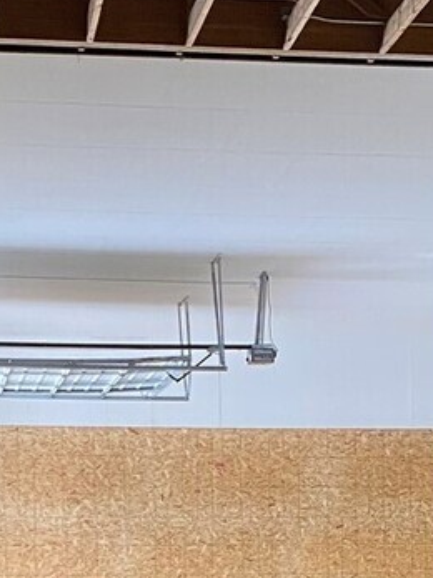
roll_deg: -0.5
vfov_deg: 17.4
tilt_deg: -3.4
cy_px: 681
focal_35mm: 108
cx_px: 253
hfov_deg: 13.7
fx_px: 1802
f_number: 1.8
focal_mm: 4.25
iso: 160
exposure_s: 1/60
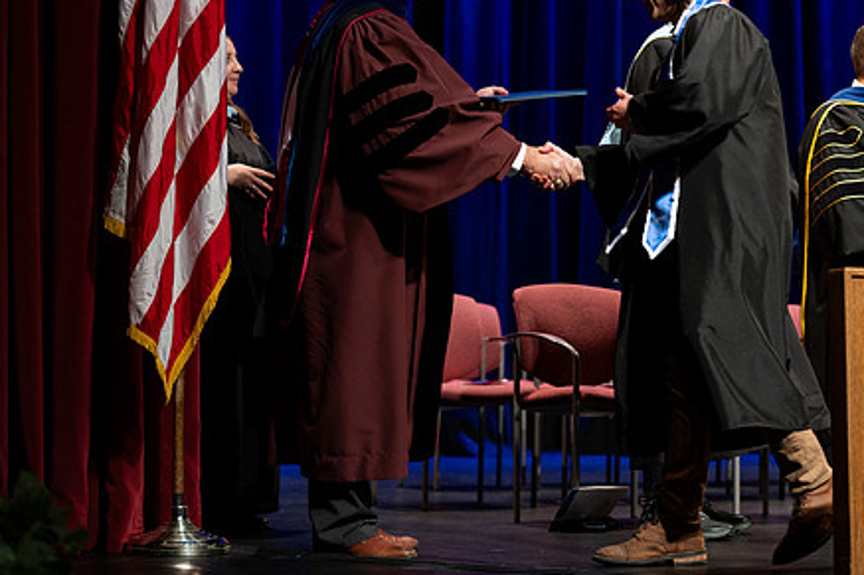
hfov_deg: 21.9
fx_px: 2231
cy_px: 216
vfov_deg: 14.7
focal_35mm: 93
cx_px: 550
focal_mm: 70
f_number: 2.8
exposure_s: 1/200
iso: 500
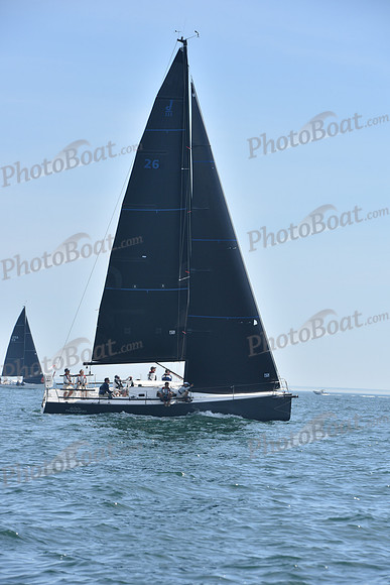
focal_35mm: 150
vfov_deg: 13.7
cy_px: 292
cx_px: 195
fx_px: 2436
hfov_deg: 9.2
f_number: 10
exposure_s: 1/800
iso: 320
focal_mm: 150
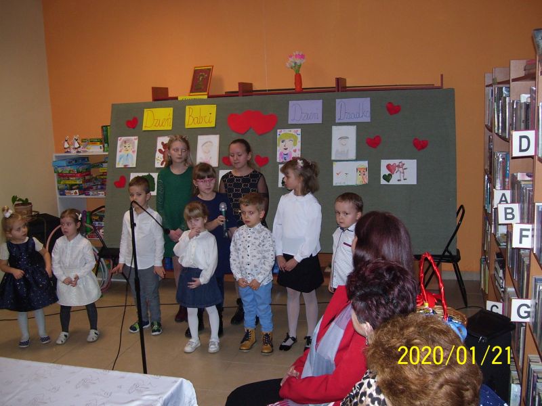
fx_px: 564
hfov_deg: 51.4
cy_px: 203
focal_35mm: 36
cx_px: 271
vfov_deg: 39.7
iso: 125
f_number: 2.7
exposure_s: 1/60
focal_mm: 6
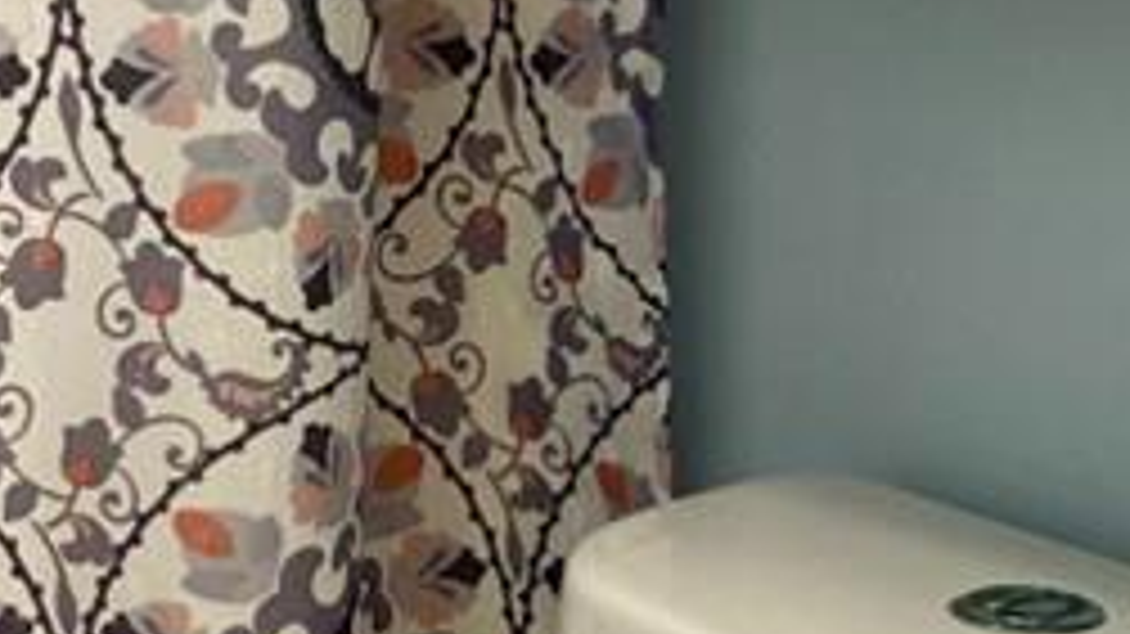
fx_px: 5062
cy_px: 692
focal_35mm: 169
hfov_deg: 12.5
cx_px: 1222
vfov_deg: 7.1
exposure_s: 1/60
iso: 64
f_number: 1.8
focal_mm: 4.25
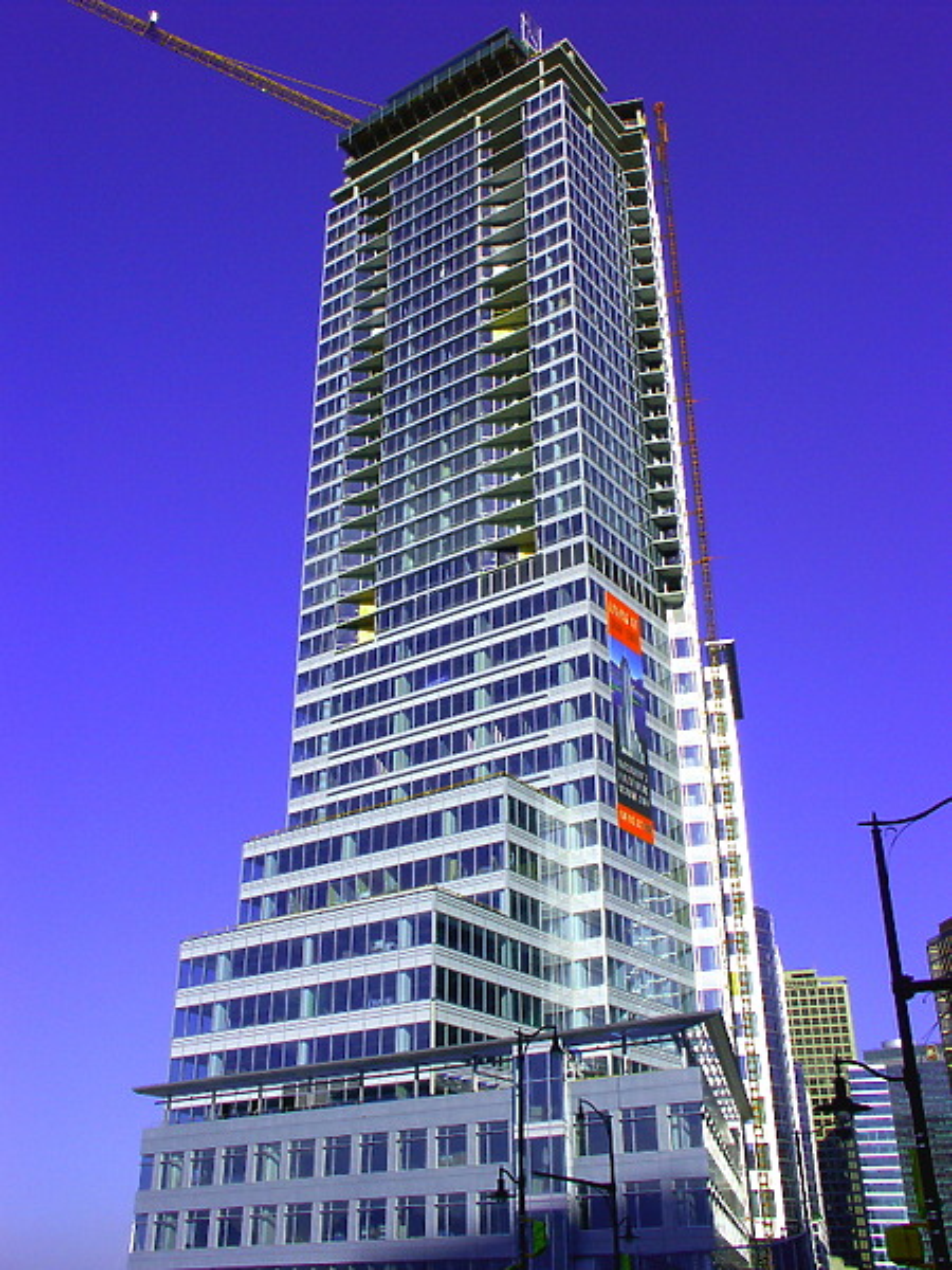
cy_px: 635
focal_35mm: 34
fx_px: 1247
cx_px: 476
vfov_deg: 54.0
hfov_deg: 41.8
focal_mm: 8.91
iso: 100
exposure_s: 1/500
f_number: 9
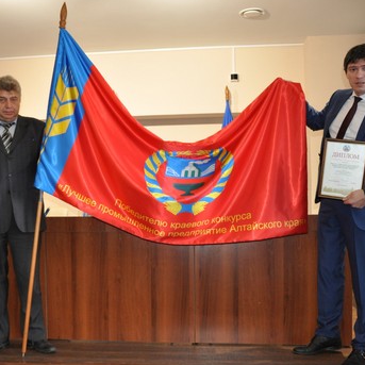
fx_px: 558
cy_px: 197
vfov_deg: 36.2
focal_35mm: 47
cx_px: 132
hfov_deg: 36.0
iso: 800
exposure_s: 1/60
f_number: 3.8
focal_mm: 21
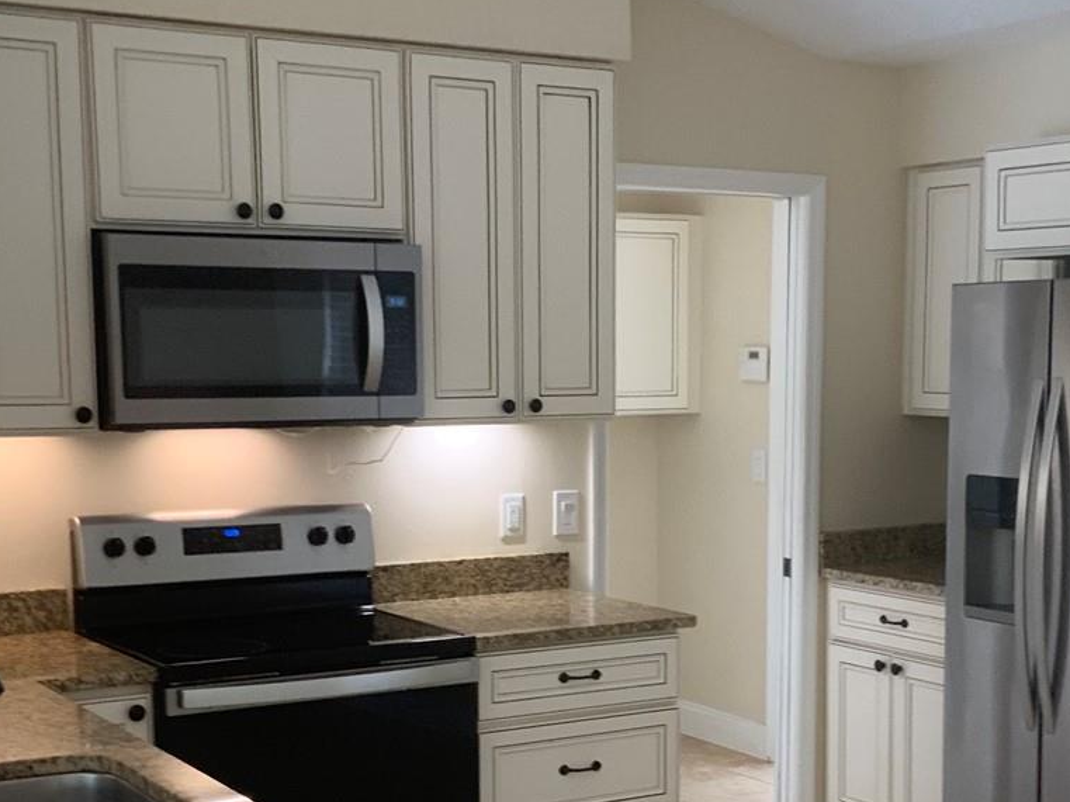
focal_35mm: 61
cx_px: 637
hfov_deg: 31.6
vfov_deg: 23.8
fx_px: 1885
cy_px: 602
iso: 80
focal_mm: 3
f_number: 1.8
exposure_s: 1/60
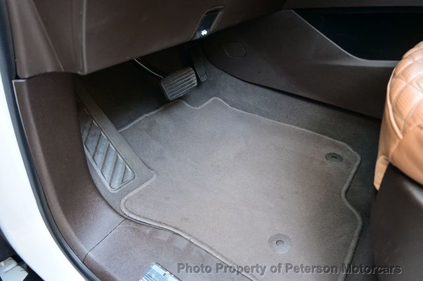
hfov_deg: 73.8
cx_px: 212
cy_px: 140
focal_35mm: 24
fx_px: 282
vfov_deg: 53.1
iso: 250
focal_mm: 16
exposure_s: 1/25
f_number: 3.5
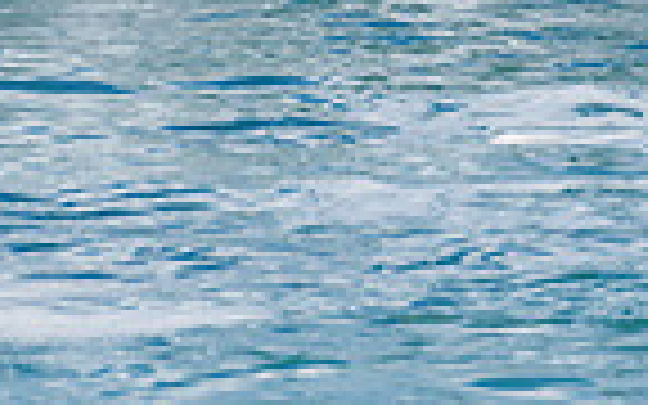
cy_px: -164
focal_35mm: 2060
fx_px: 36380
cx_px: 1012
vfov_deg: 0.6
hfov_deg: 1.0
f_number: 5.6
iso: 220
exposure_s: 1/2000
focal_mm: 500
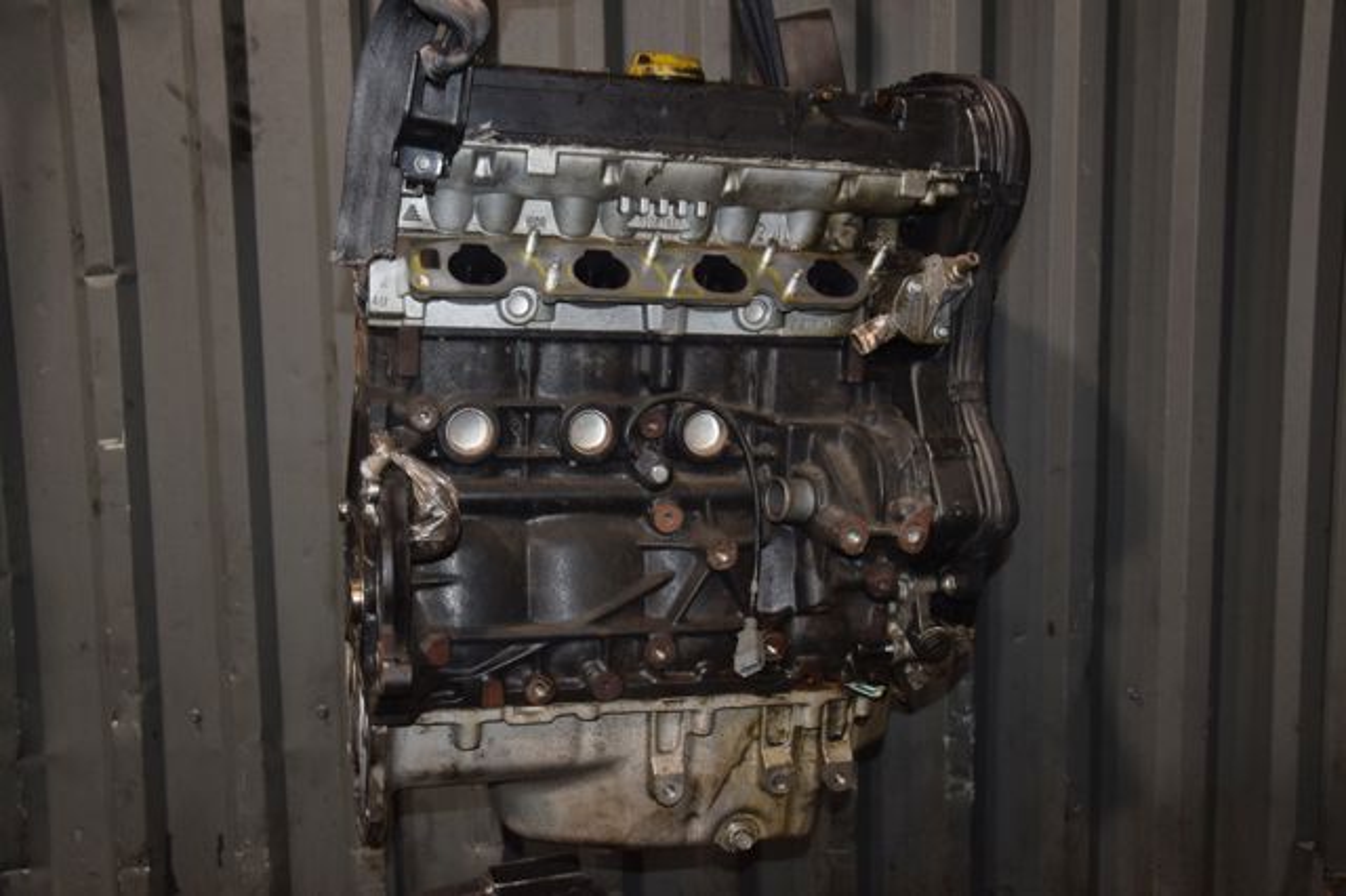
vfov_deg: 35.5
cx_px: 673
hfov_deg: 51.3
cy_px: 448
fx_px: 1401
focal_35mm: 38
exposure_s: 1/60
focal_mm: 25
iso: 800
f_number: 5
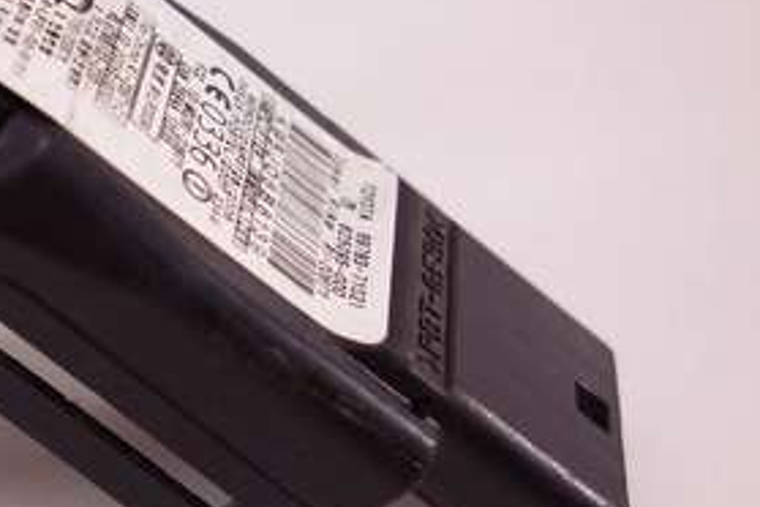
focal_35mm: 77
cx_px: -14
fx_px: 1625
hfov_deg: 25.0
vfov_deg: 17.7
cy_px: 308
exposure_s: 1/100
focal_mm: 10.4
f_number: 2.5
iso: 125
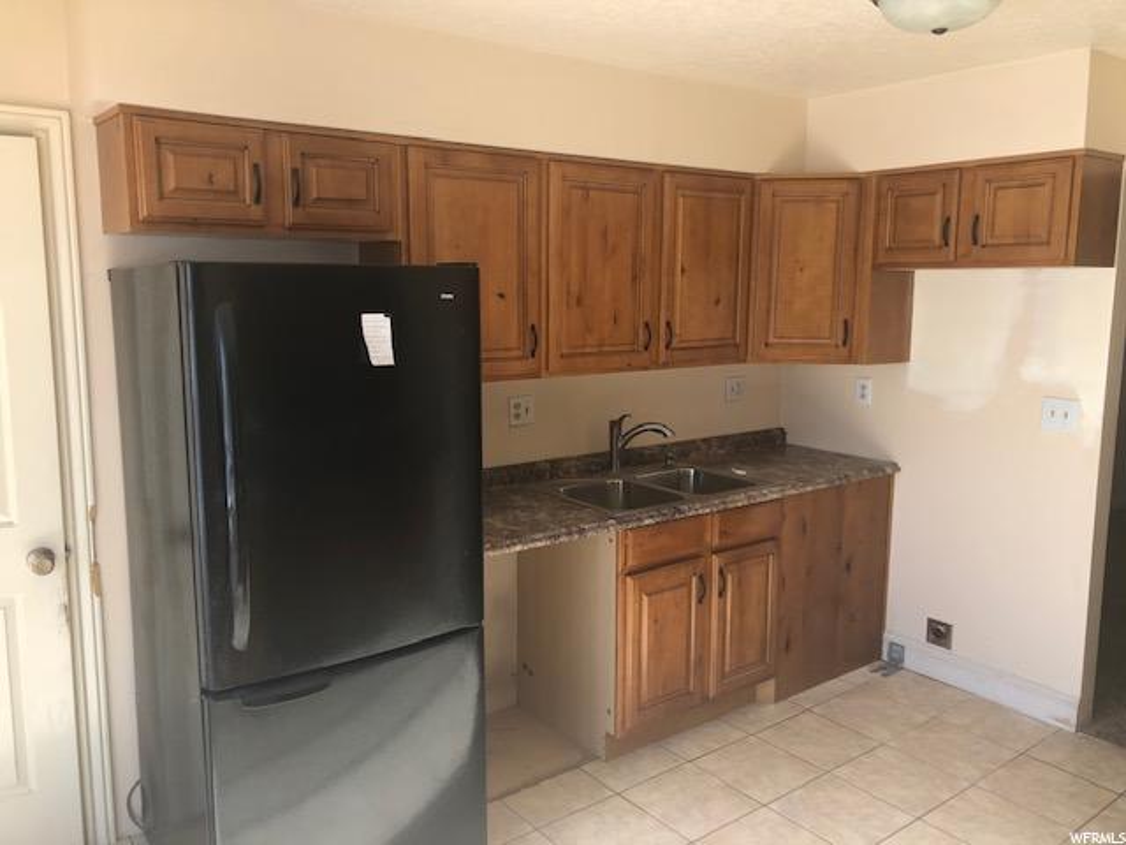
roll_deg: -1.1
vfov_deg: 49.7
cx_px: 563
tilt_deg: -9.5
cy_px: 422
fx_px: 911
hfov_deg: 63.4
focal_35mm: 28
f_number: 1.8
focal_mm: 4
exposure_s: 1/177
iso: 20
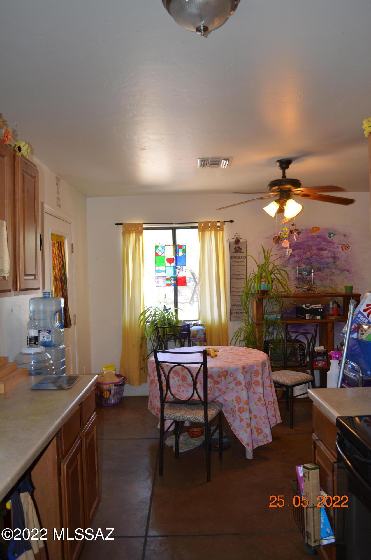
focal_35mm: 27
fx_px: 419
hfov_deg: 47.7
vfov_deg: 67.5
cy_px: 280
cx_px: 186
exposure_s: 1/100
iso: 400
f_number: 3.5
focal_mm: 18
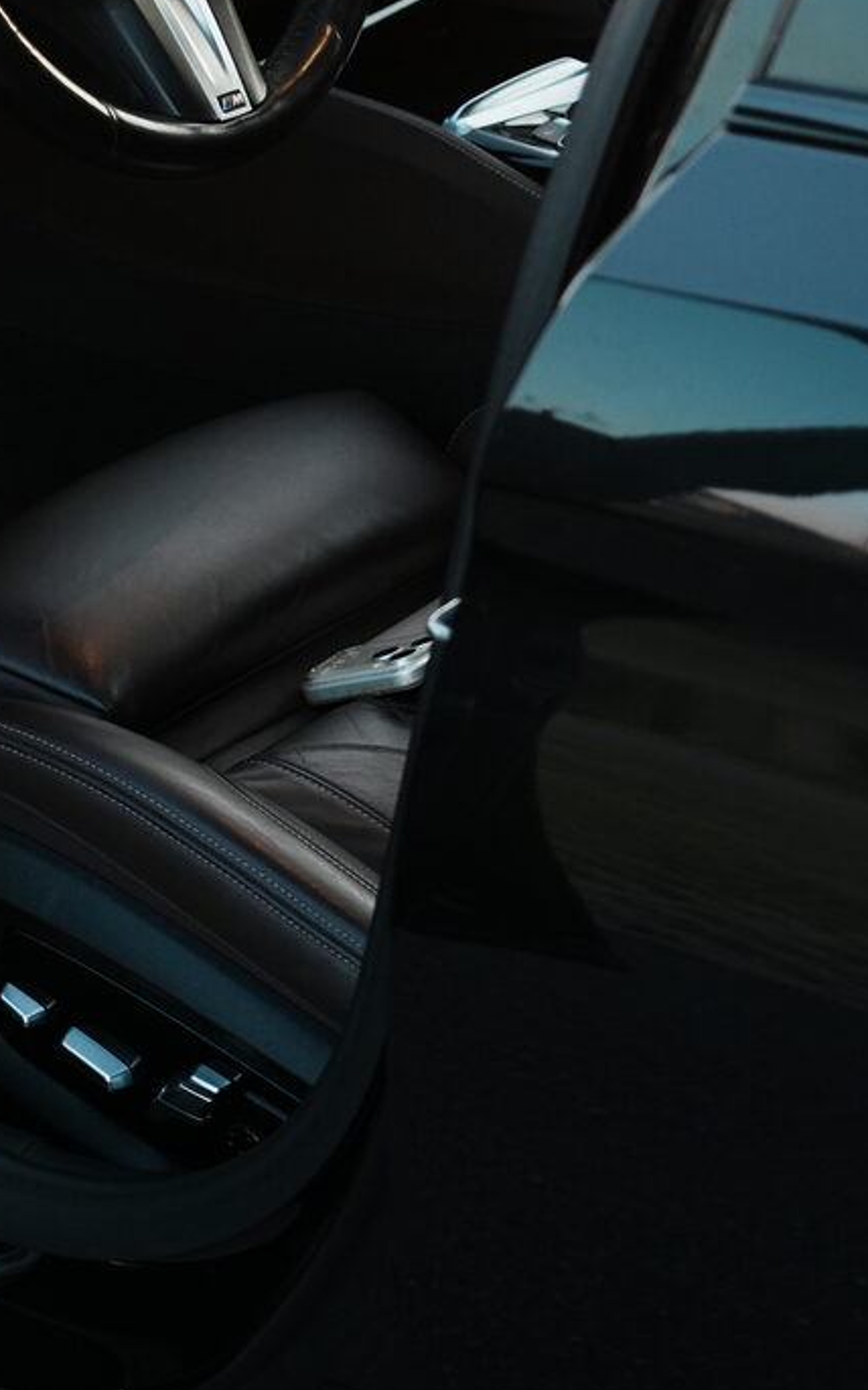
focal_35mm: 131
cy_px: -91
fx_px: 4959
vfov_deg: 15.6
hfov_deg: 9.9
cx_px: 48
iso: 800
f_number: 4
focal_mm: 55
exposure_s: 1/250
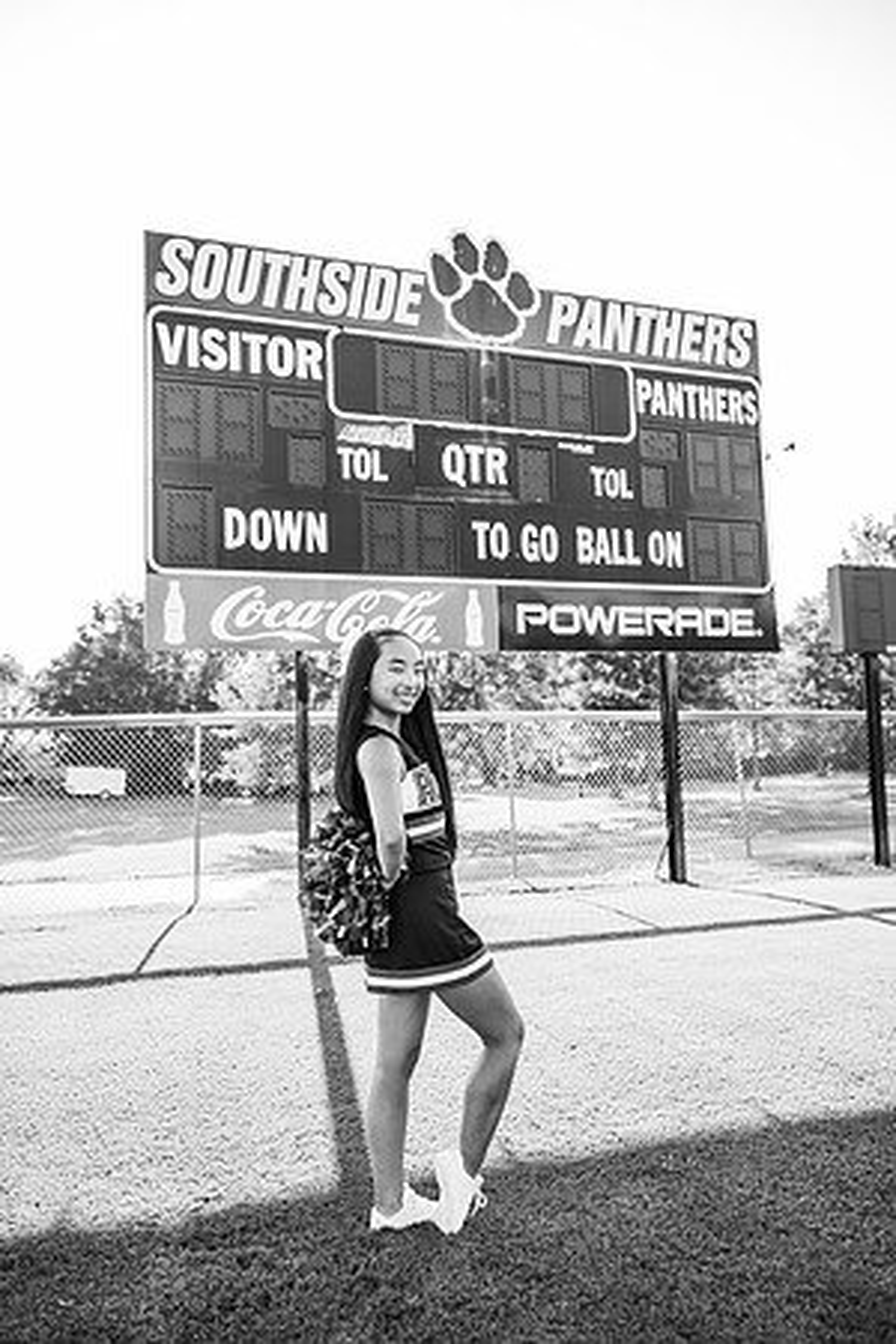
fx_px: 896
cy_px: 672
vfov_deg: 73.7
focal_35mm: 24
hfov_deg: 53.1
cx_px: 448
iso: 200
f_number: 2.8
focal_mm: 24
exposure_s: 1/500
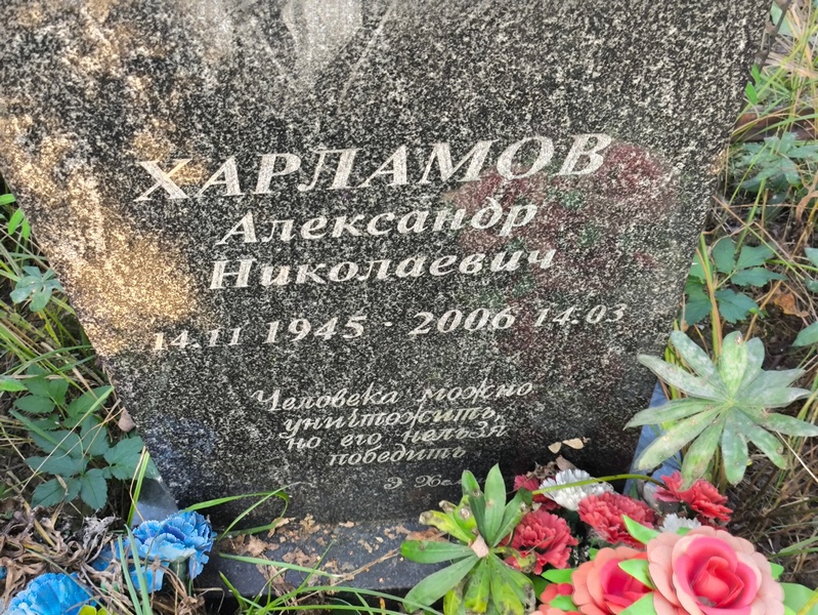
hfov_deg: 38.2
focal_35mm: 50
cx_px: 409
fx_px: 1182
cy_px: 308
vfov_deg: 29.1
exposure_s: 1/50
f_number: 1.7
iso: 250
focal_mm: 4.71
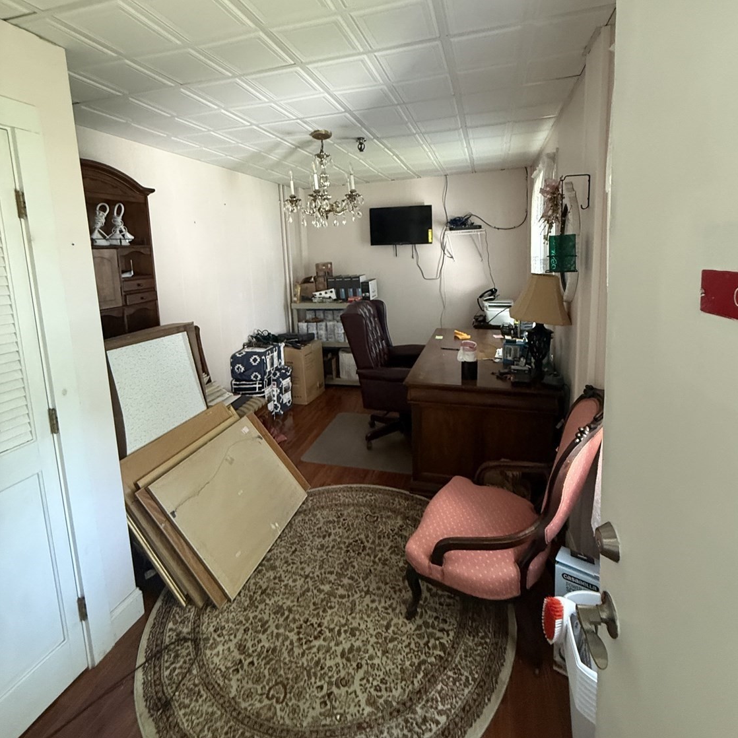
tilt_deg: -4.9
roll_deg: +2.4
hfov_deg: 83.9
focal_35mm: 17
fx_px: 410
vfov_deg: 83.2
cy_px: 306
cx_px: 379
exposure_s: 1/60
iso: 500
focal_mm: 2.22
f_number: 2.2
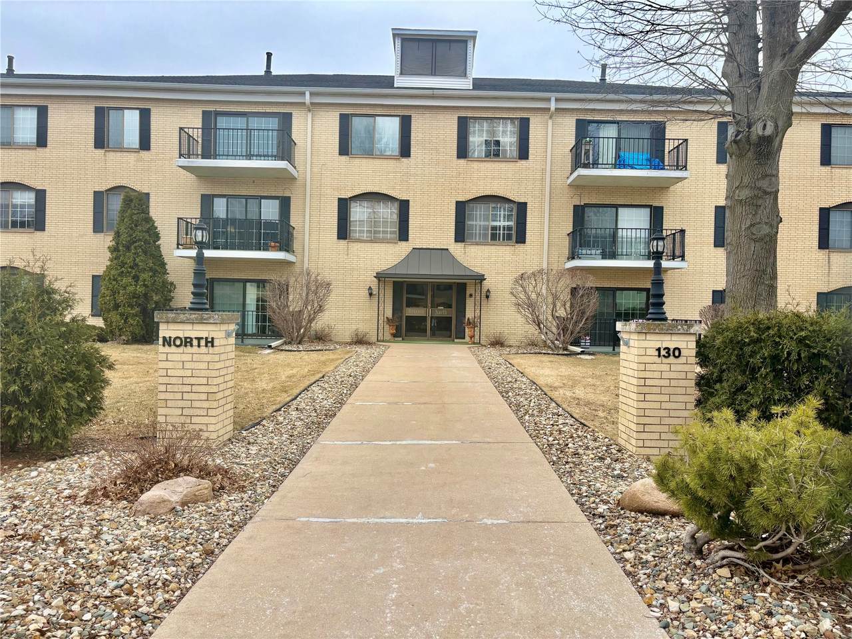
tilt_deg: +0.5
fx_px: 640
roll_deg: -1.3
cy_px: 320
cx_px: 426
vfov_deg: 53.1
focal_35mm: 26
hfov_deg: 67.3
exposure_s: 1/1099
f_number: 1.6
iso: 50
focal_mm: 5.96
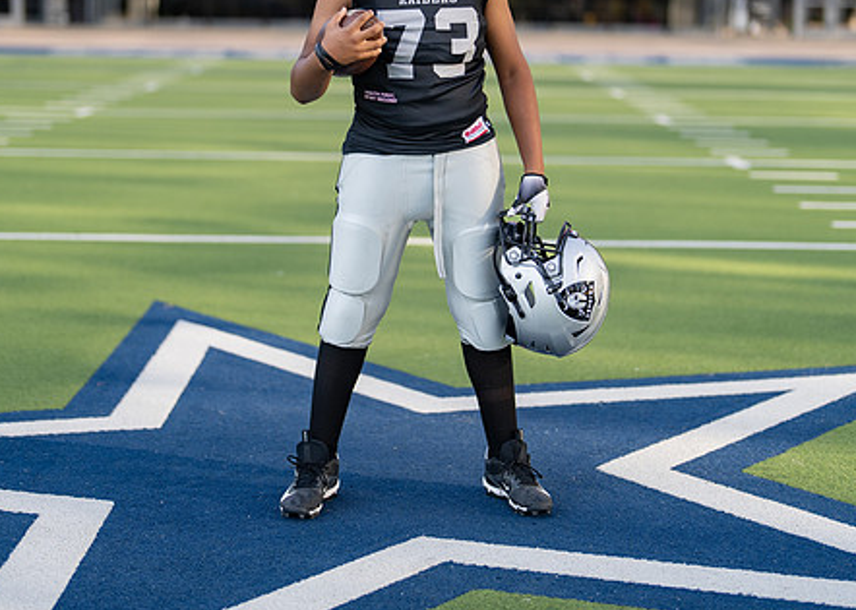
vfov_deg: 18.0
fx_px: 1919
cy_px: 164
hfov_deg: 25.1
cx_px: 421
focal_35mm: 79
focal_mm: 50
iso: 100
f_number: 1.2
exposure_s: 1/2500
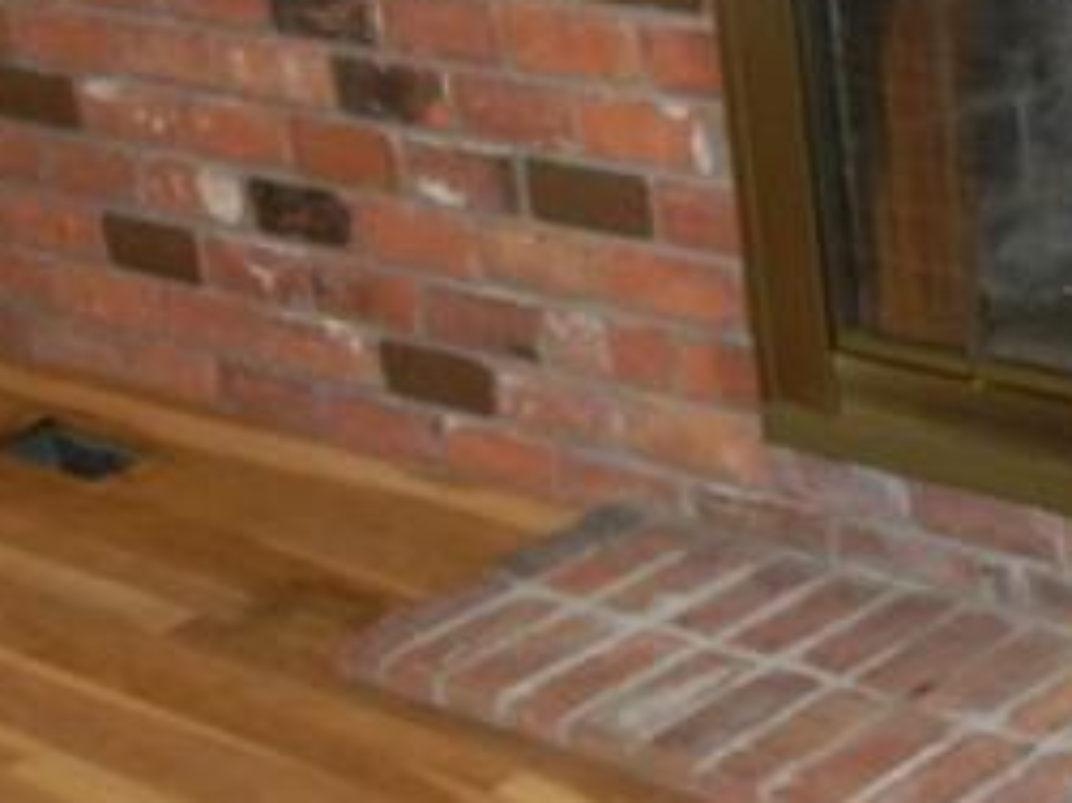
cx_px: 858
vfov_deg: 14.4
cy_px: 209
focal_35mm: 102
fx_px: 3157
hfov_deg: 19.1
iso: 125
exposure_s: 1/30
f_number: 3.1
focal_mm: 4.5
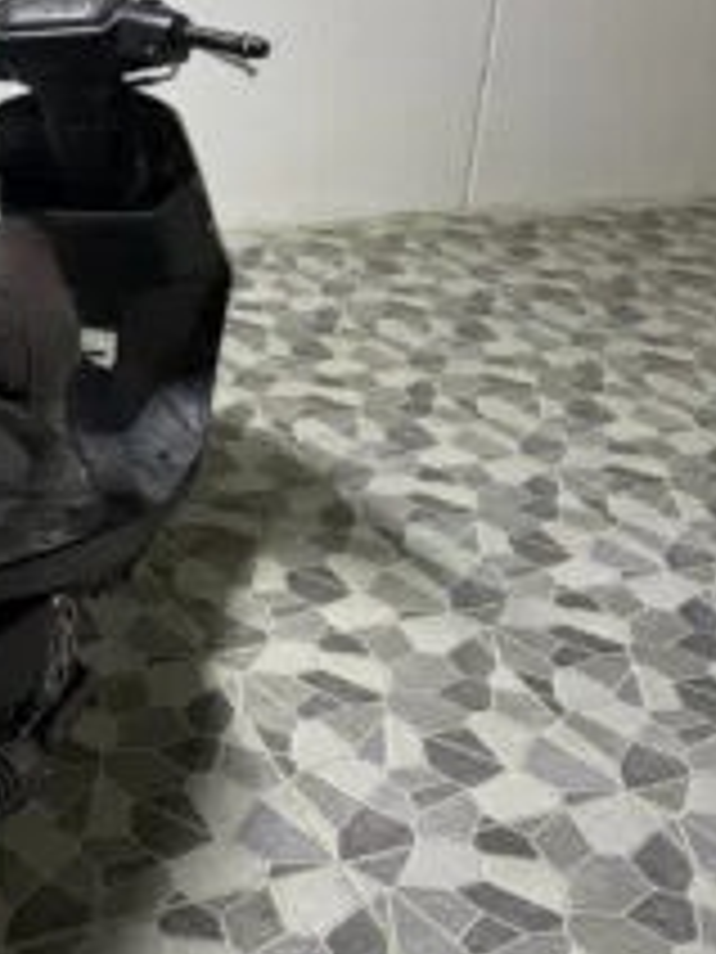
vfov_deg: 38.8
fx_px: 1351
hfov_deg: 28.8
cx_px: 108
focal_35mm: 49
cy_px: 382
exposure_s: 1/50
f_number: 1.6
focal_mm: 5.96
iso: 200
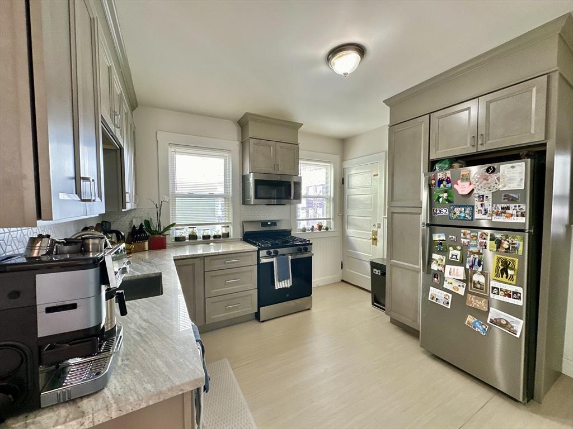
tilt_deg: -2.6
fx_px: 232
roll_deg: +0.4
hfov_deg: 102.1
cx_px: 286
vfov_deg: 85.7
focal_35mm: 14
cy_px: 214
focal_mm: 2.22
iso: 250
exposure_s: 1/60
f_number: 2.2
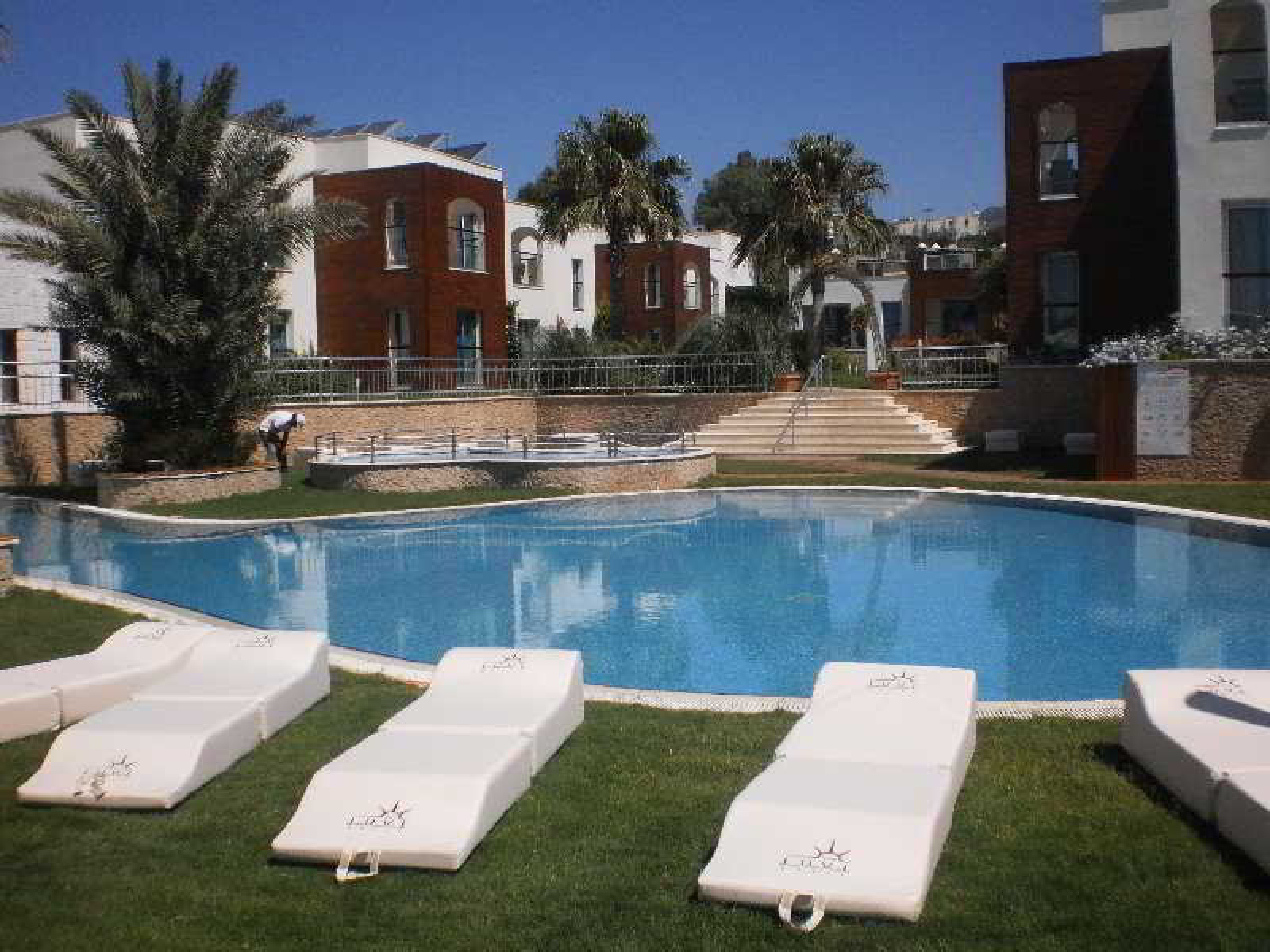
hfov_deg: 51.4
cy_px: 476
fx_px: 1321
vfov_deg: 39.7
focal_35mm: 36
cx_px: 635
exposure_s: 1/2000
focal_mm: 6.3
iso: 100
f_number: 4.6
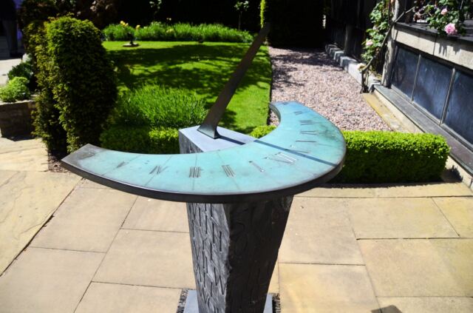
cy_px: 156
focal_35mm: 27
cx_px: 236
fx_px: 354
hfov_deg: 67.5
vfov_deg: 47.7
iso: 200
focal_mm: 18
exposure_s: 1/2000
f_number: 3.5
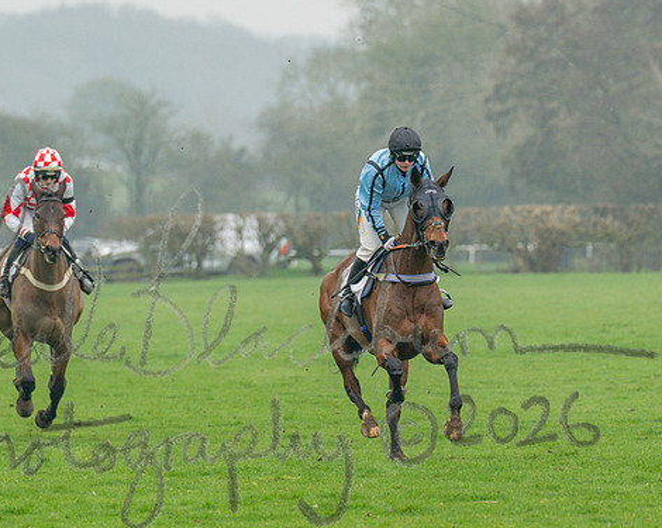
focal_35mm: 508
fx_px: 9943
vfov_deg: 3.0
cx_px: 381
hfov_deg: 3.8
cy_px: 275
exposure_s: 1/1250
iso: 400
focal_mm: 200
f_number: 4
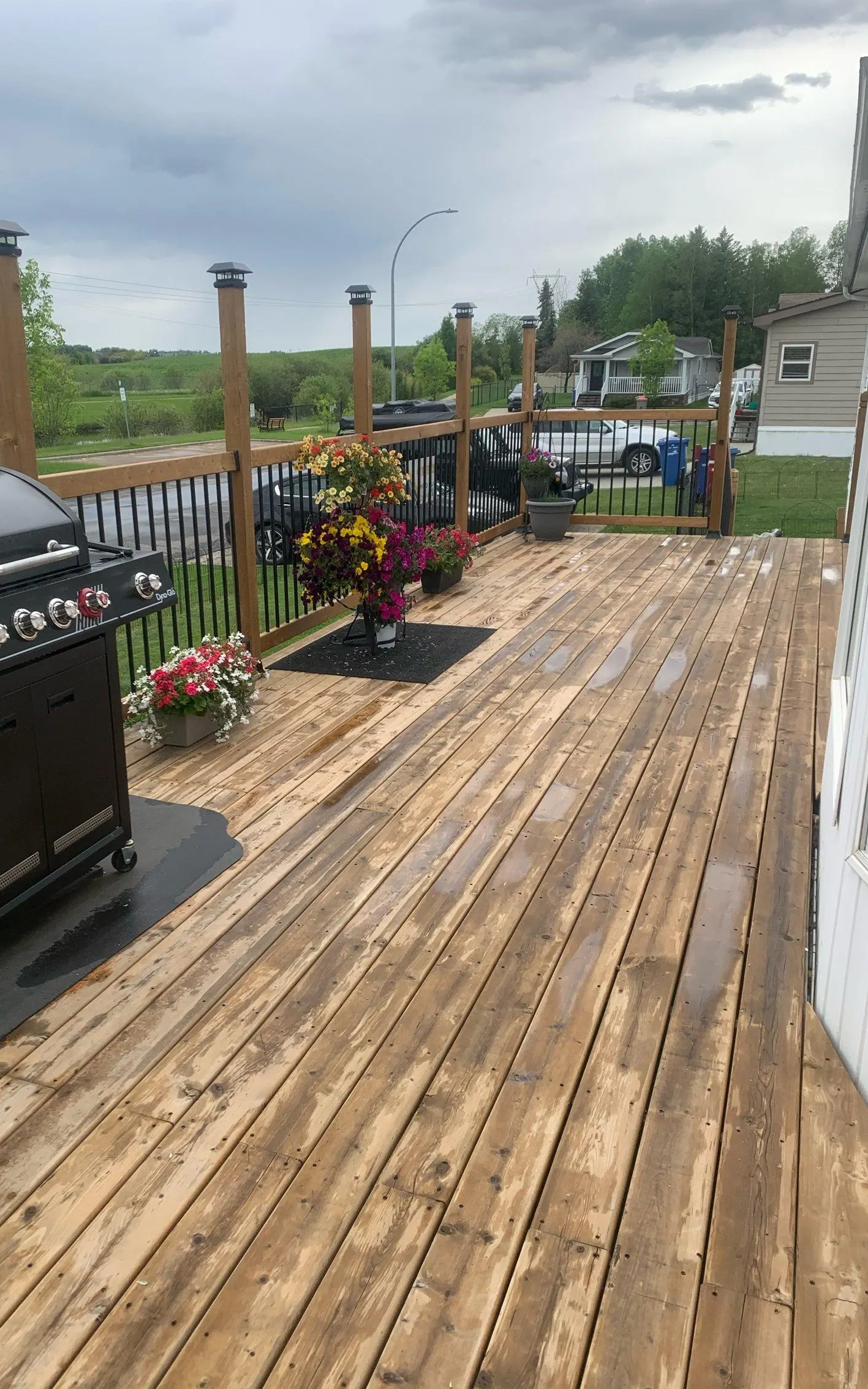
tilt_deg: -16.3
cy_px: 697
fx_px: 1060
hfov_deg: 44.3
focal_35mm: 28
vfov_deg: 66.5
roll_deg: +0.3
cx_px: 344
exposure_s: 1/601
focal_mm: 4.25
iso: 25
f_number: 1.8
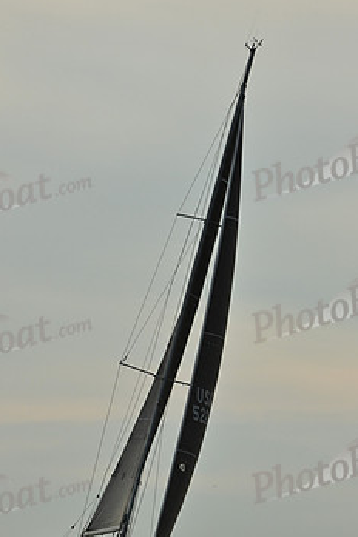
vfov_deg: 7.0
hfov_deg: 4.7
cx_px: 172
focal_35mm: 292
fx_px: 4355
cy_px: 406
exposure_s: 1/1250
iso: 320
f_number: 10
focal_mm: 175
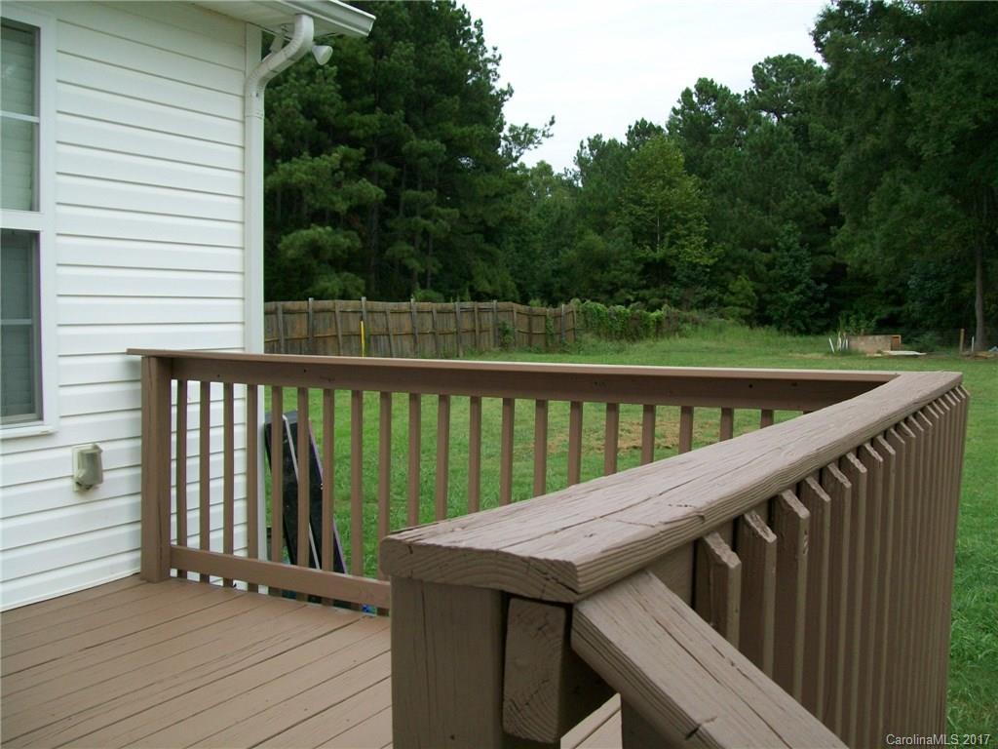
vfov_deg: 39.7
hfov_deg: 51.4
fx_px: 1038
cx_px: 499
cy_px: 374
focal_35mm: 36
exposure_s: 1/400
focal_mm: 6
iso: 64
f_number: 2.7
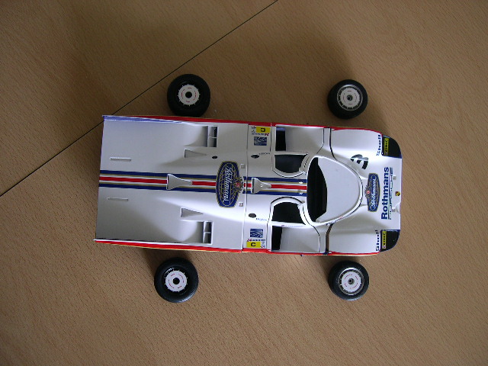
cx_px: 244
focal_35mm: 38
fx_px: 536
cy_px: 183
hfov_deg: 49.0
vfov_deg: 37.7
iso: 100
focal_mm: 8
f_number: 2.8
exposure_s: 1/11.2
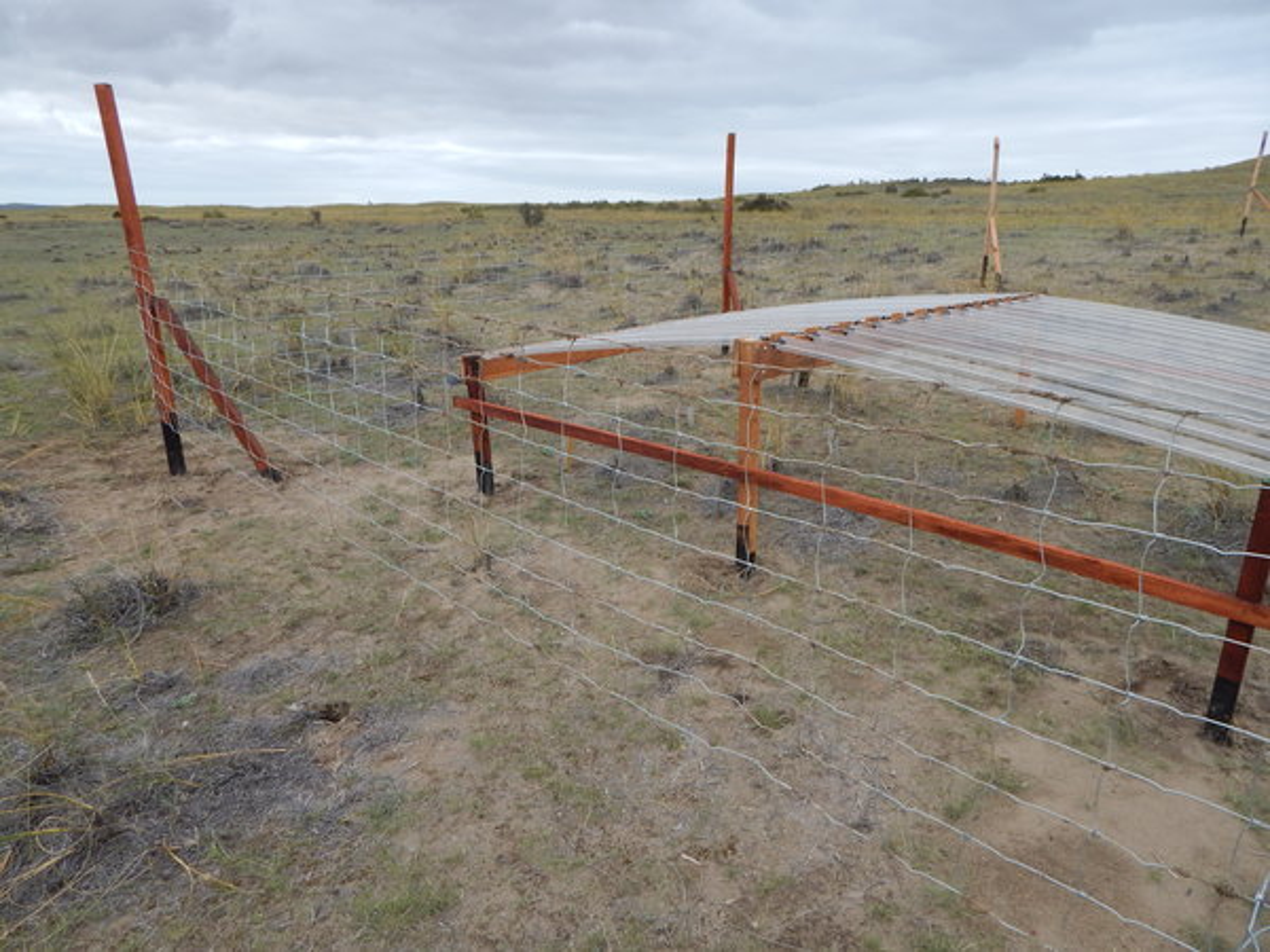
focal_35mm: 22
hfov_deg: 76.4
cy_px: 476
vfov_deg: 61.1
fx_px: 807
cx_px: 635
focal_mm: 4
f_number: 3
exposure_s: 1/800
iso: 125
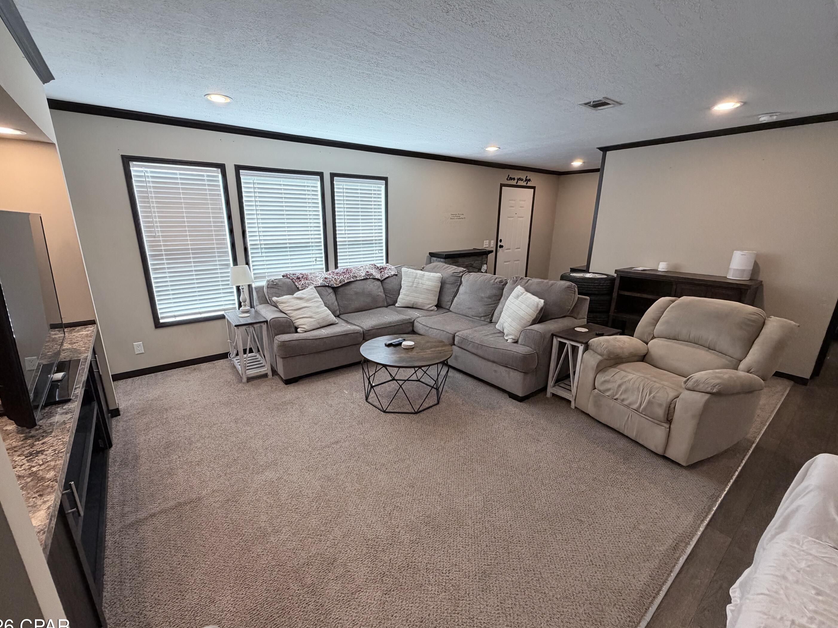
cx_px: 406
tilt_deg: -15.4
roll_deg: +0.3
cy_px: 321
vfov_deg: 81.7
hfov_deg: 98.1
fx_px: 363
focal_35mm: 15
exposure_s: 1/120
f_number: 2.2
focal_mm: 2.22
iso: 250
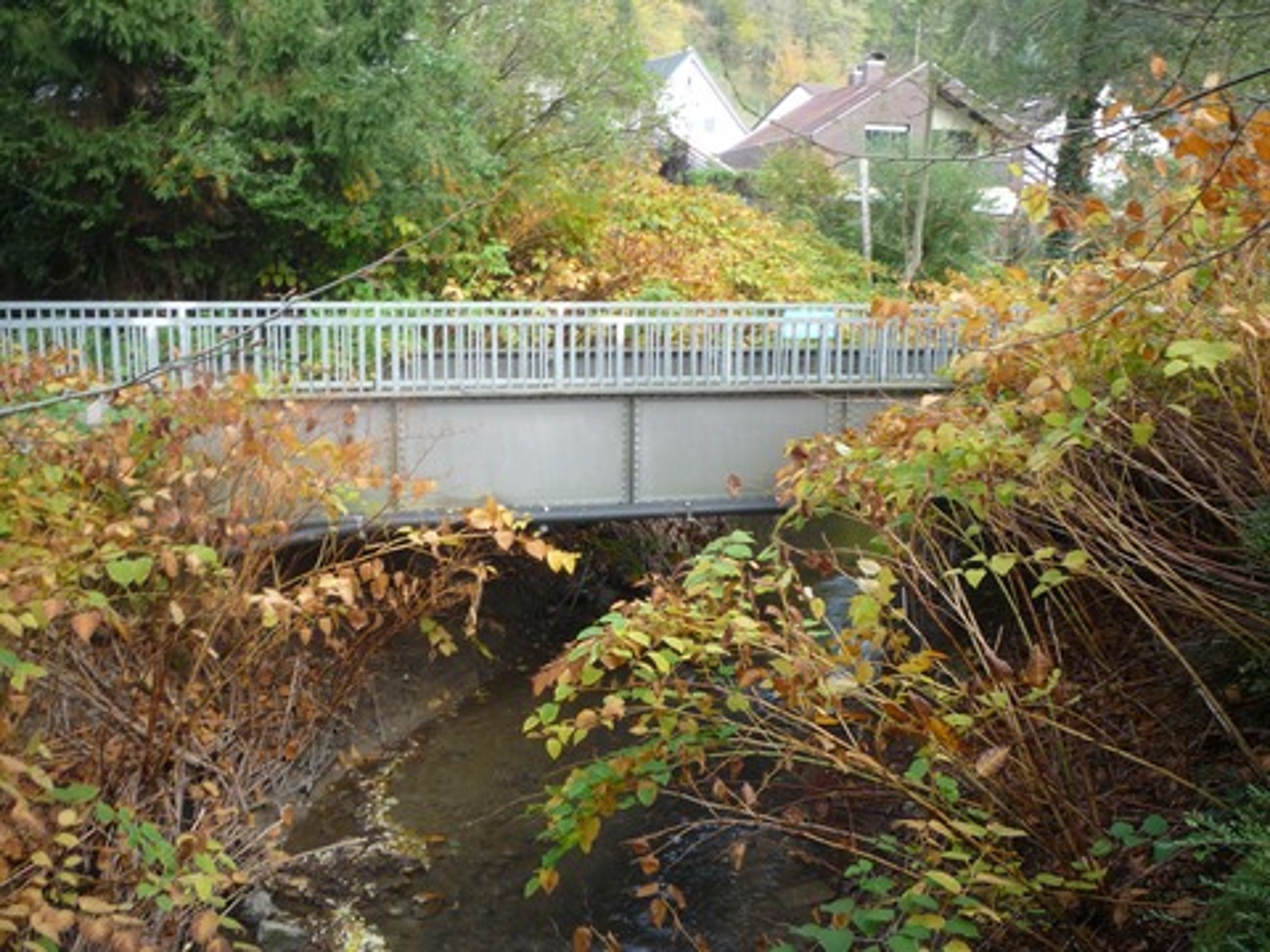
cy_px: 476
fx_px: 1174
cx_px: 635
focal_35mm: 32
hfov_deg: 56.8
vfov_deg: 44.2
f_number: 3.3
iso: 100
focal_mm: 5.2
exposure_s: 1/60
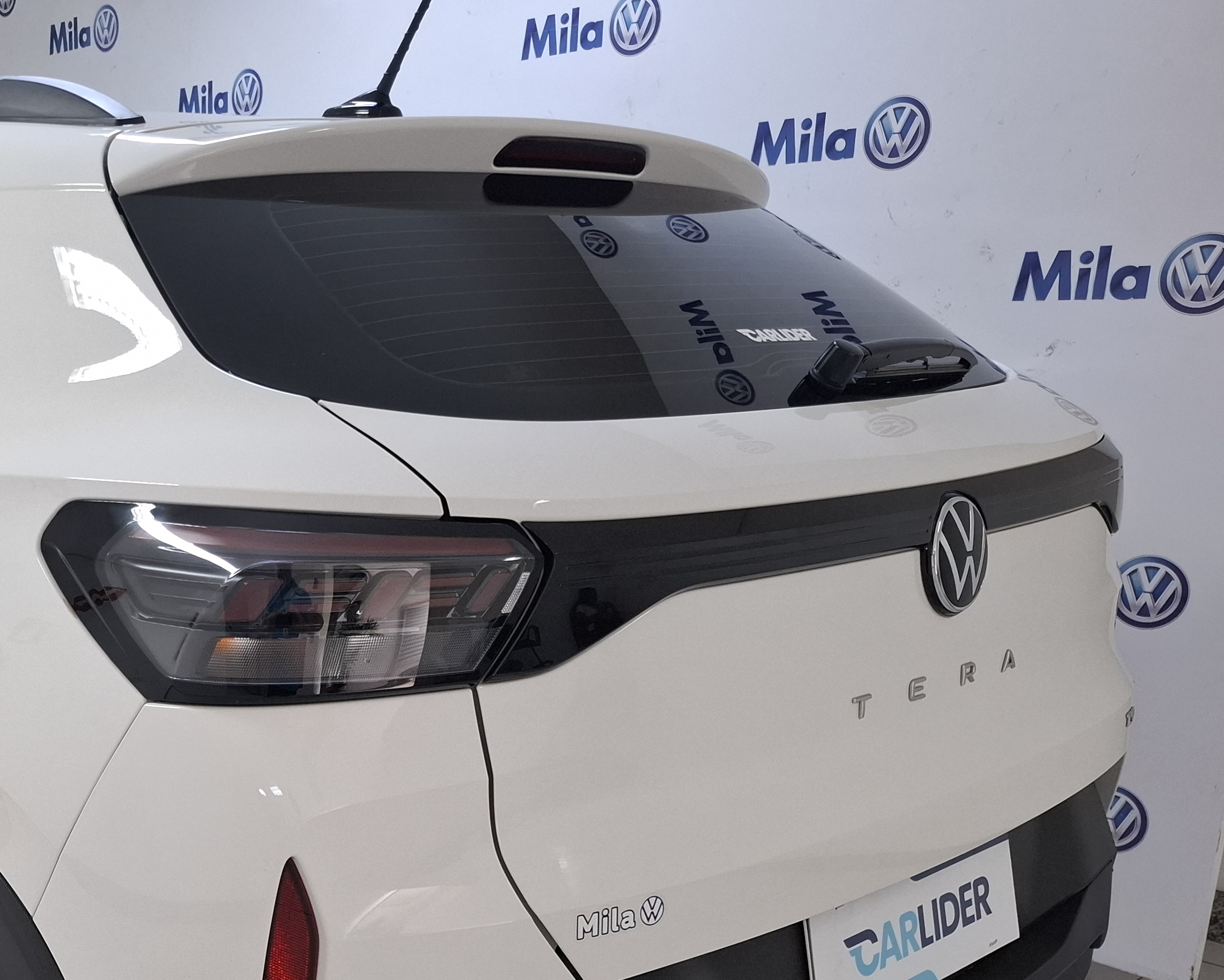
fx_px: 1449
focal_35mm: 40
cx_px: 183
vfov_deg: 36.1
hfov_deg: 42.9
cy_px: 778
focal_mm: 5.54
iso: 250
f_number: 1.8
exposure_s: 1/60
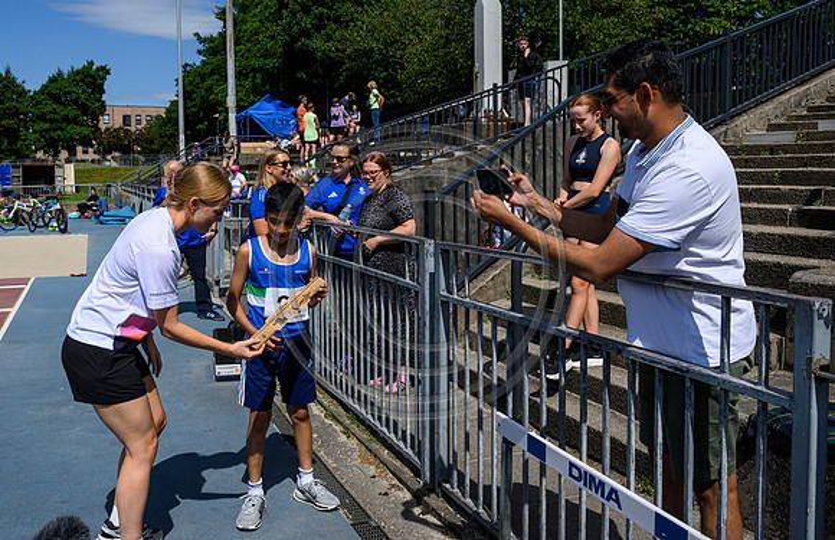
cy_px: 222
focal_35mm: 33
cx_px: 392
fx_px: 769
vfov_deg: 38.6
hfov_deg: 57.0
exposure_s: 1/1000
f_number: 8
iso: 200
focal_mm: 29
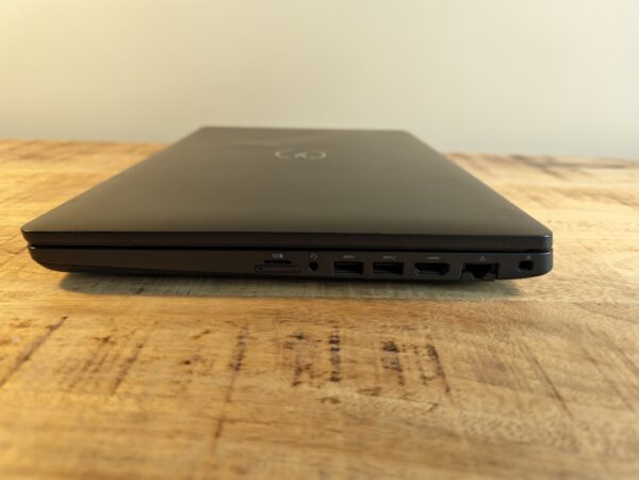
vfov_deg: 58.9
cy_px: 240
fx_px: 425
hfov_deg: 73.9
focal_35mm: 23
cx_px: 320
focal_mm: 6.55
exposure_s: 1/50
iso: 100
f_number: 1.6
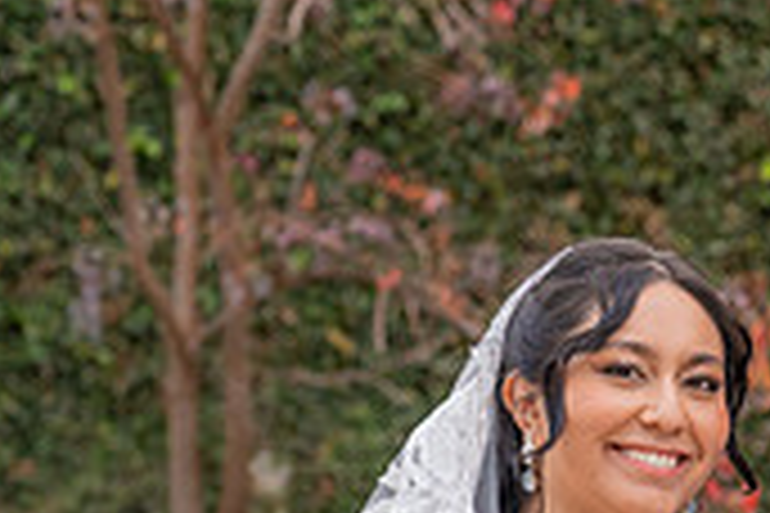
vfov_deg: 5.3
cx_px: 517
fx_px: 5475
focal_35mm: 256
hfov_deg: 8.0
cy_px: 920
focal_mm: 70
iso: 500
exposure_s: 1/160
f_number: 4
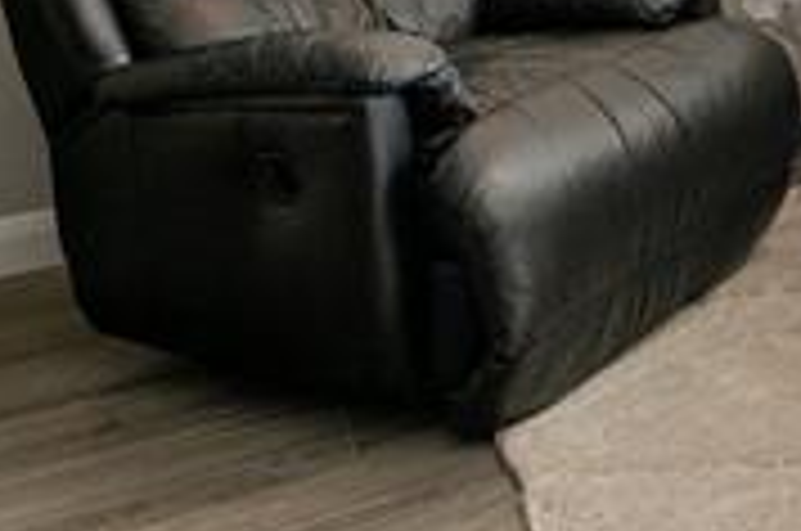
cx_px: 1251
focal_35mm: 61
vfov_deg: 18.4
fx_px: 1355
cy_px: -367
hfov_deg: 24.3
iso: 400
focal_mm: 17
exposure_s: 1/40
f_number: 8
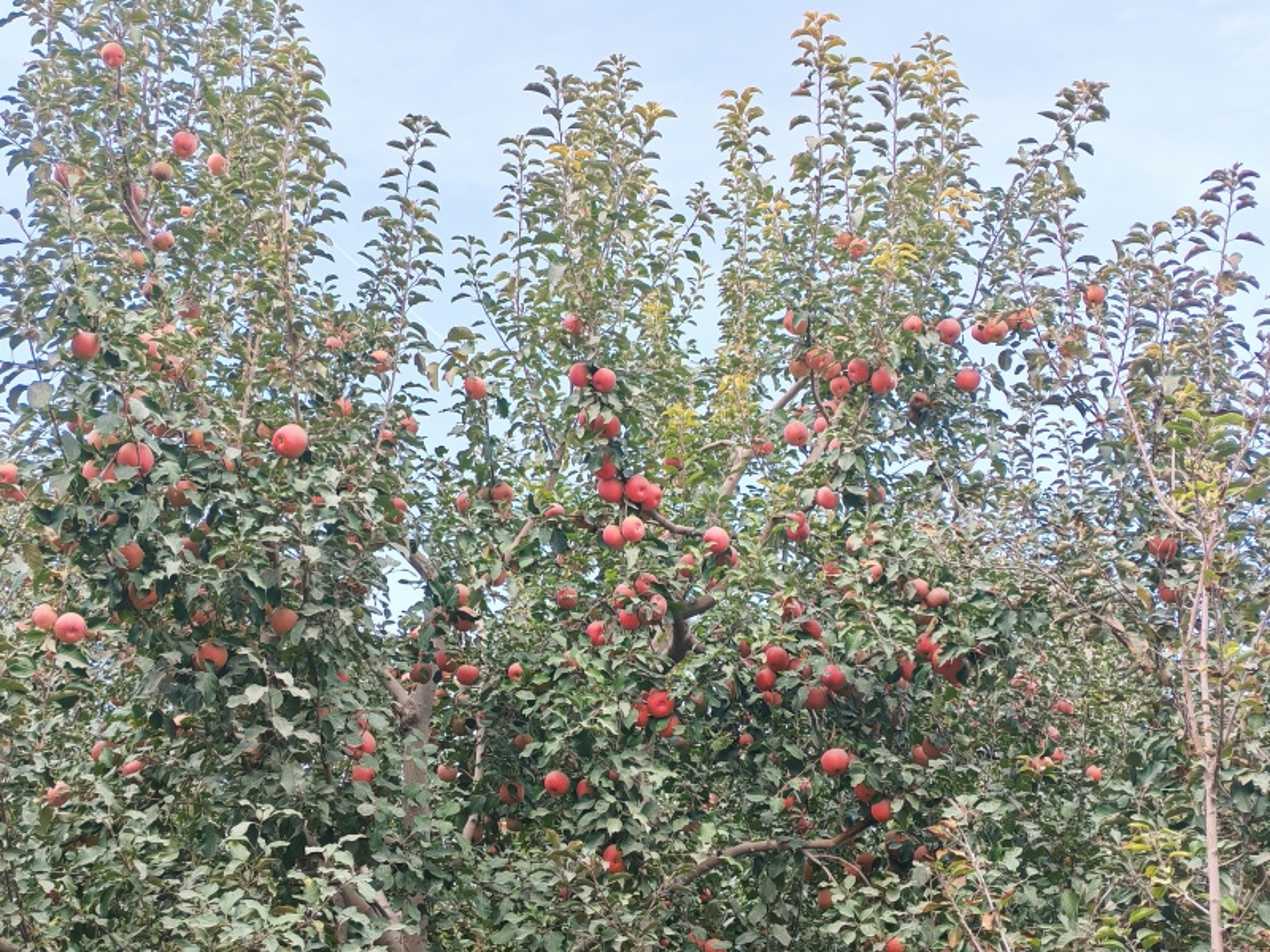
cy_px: 476
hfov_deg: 40.4
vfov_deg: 30.9
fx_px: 1724
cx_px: 635
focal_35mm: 47
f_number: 1.95
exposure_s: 1/510
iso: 50
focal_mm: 6.67
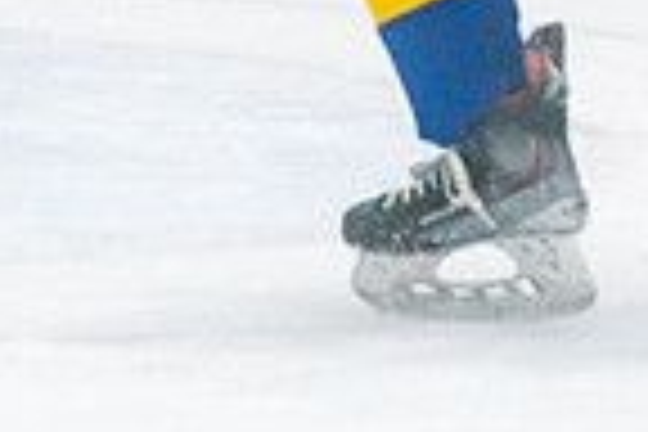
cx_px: -527
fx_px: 14561
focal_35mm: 809
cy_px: -371
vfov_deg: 1.7
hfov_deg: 2.5
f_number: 2.8
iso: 3200
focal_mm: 116
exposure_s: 1/1250
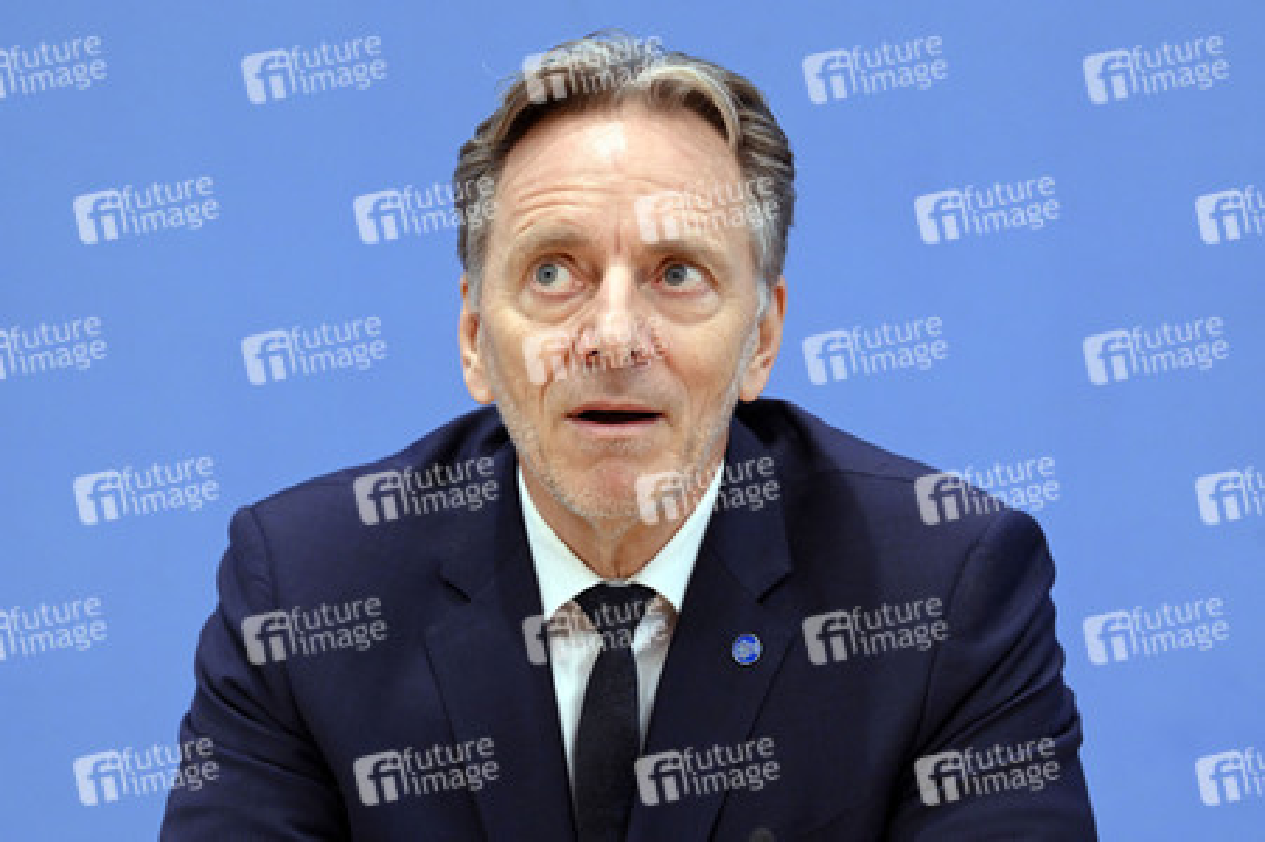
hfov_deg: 18.3
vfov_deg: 12.2
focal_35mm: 112
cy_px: 421
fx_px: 3933
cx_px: 632
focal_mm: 112
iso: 5000
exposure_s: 1/640
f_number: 5.6
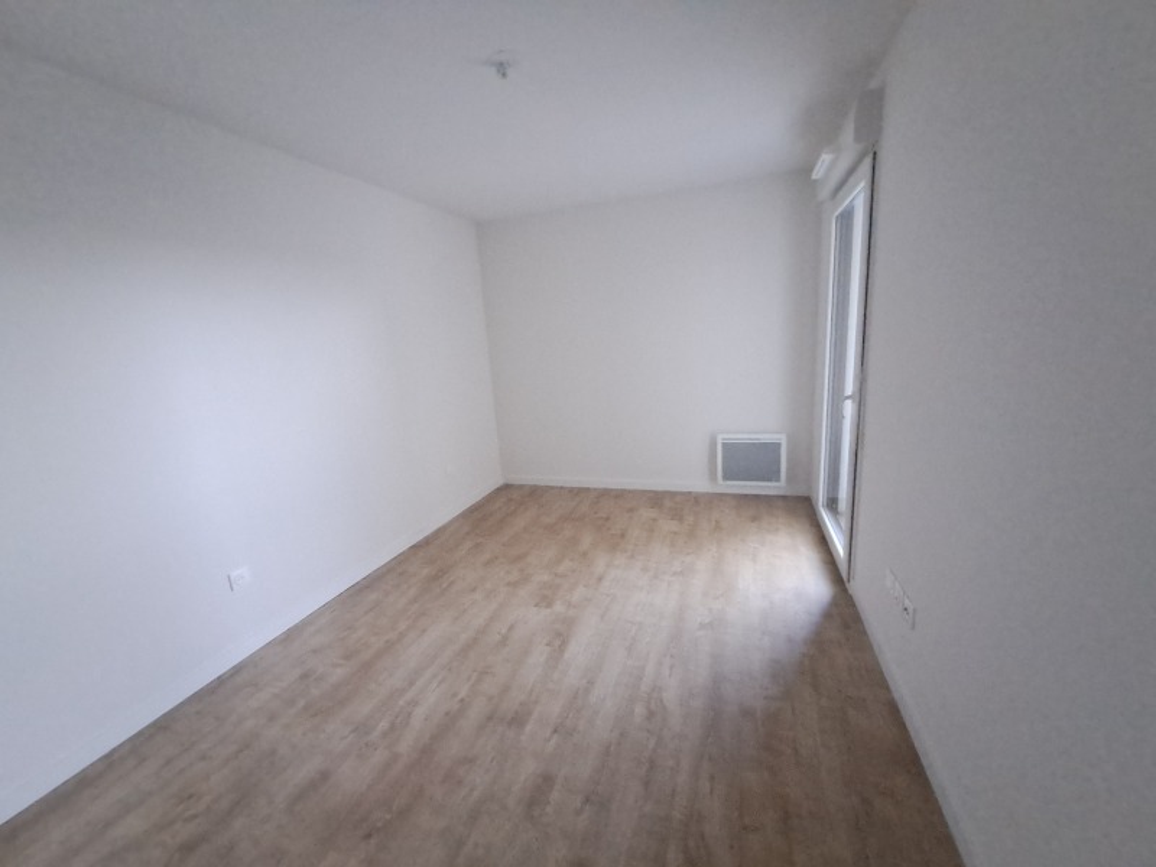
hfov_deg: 106.2
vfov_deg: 89.9
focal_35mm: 13
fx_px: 434
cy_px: 434
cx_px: 578
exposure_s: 1/17
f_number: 2.2
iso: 800
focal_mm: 1.42
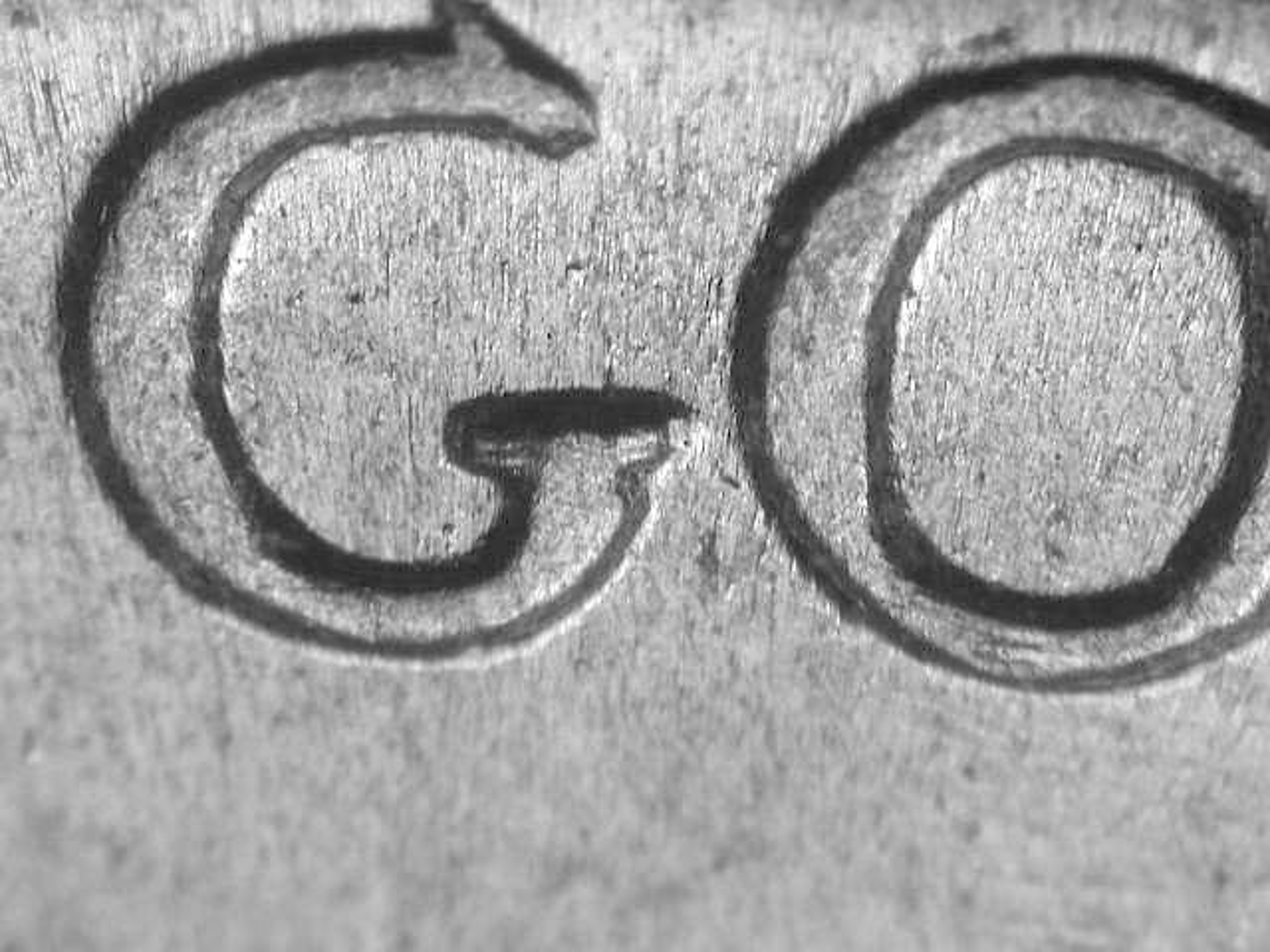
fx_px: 5283
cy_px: 476
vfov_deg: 10.3
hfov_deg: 13.7
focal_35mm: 144
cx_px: 635
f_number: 4.9
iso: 100
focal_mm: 29.9
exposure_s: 1/12.8
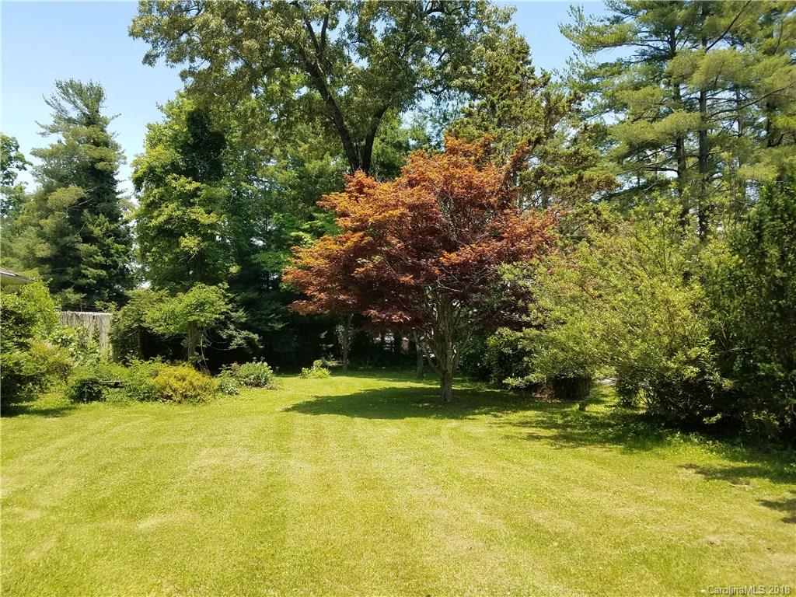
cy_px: 298
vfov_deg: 53.1
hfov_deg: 67.3
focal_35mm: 26
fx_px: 598
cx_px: 398
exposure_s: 1/876
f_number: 1.7
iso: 40
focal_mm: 4.2
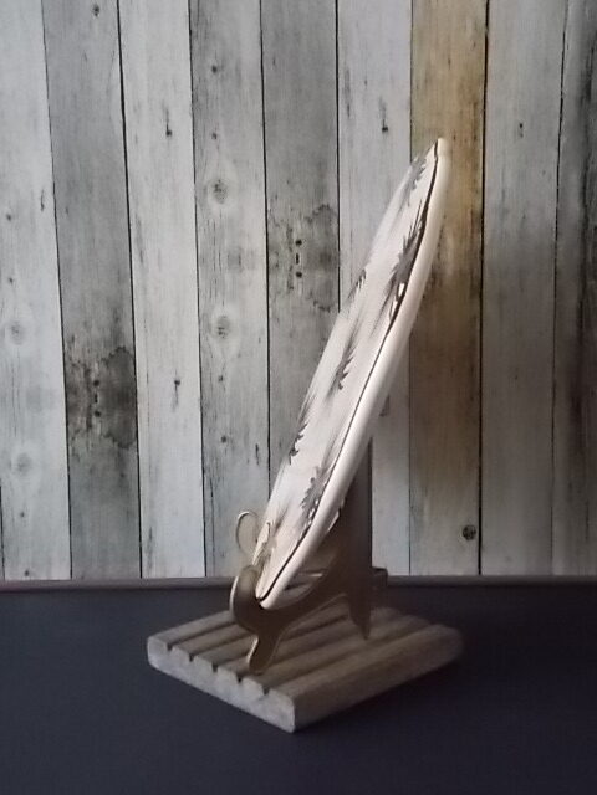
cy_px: 398
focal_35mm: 44
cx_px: 298
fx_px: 1012
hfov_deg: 32.9
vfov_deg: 42.9
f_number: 4.2
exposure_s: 1/60
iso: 800
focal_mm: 7.9
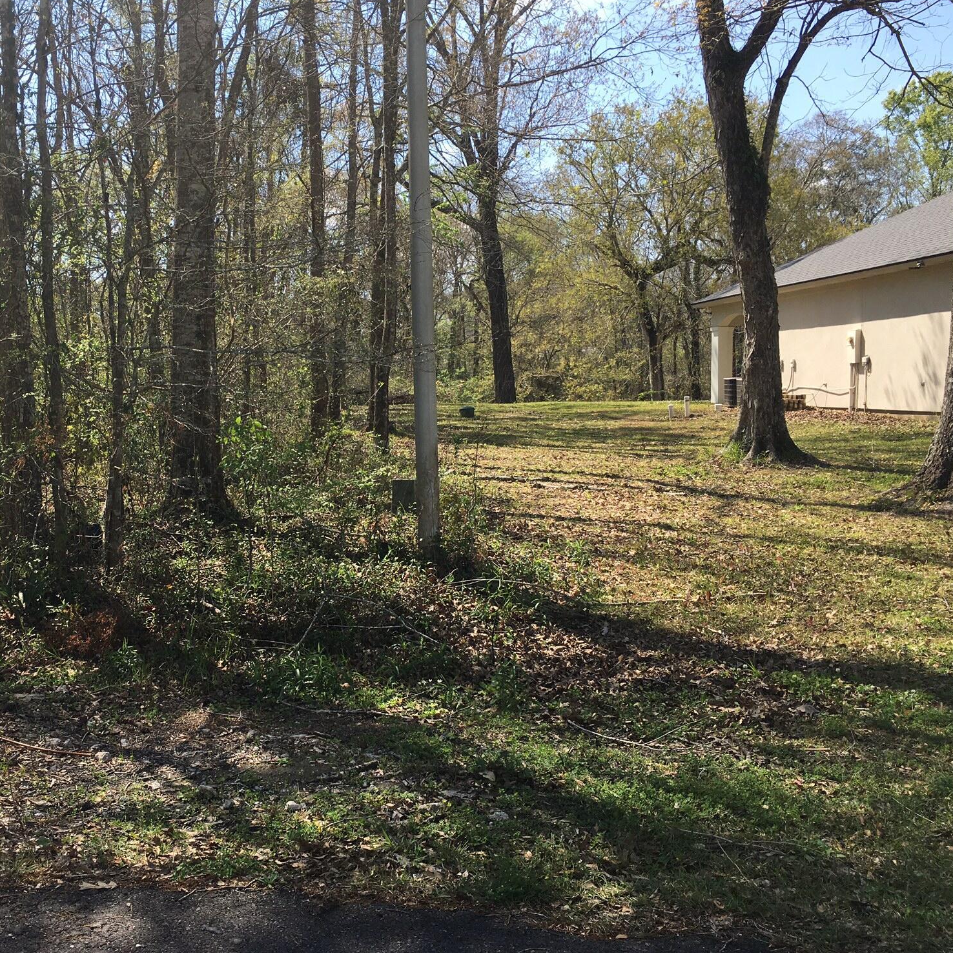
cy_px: 480
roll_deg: +1.0
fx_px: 1090
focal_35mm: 35
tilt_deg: -3.8
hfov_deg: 46.5
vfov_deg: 47.2
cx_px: 319
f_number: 2.2
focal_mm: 4.15
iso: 25
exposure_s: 1/739
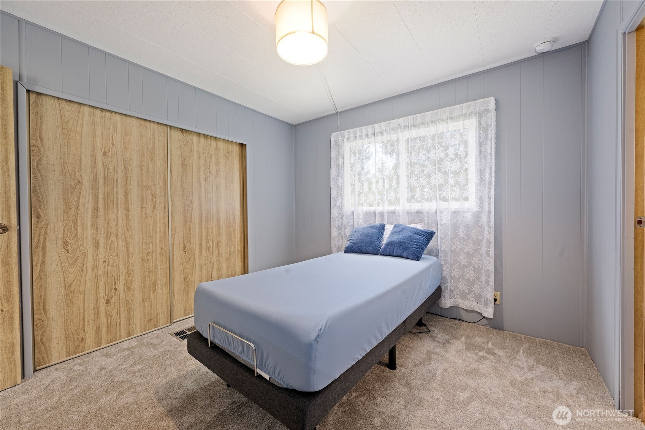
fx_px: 251
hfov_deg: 104.3
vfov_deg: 81.2
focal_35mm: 14
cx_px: 322
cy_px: 215
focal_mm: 14
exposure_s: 1/4
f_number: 9
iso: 400
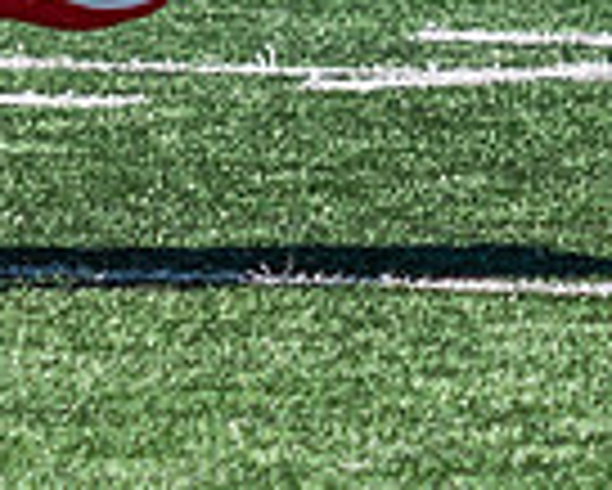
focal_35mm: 1575
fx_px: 28548
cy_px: -262
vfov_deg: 1.0
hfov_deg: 1.2
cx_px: -370
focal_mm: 110
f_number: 2.8
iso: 160
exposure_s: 1/2000
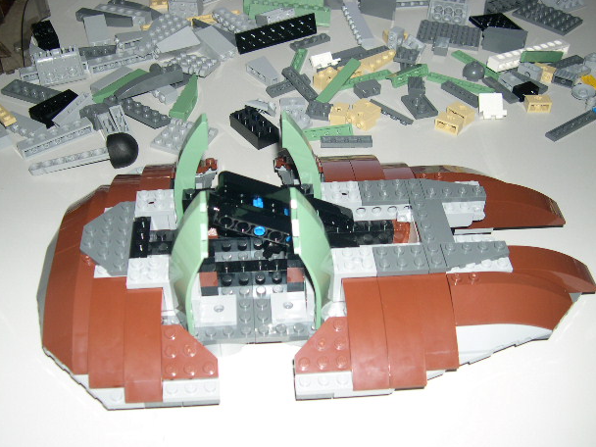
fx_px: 689
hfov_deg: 46.8
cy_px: 231
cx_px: 286
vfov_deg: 36.0
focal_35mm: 40
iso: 100
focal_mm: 8
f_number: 2.8
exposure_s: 1/60
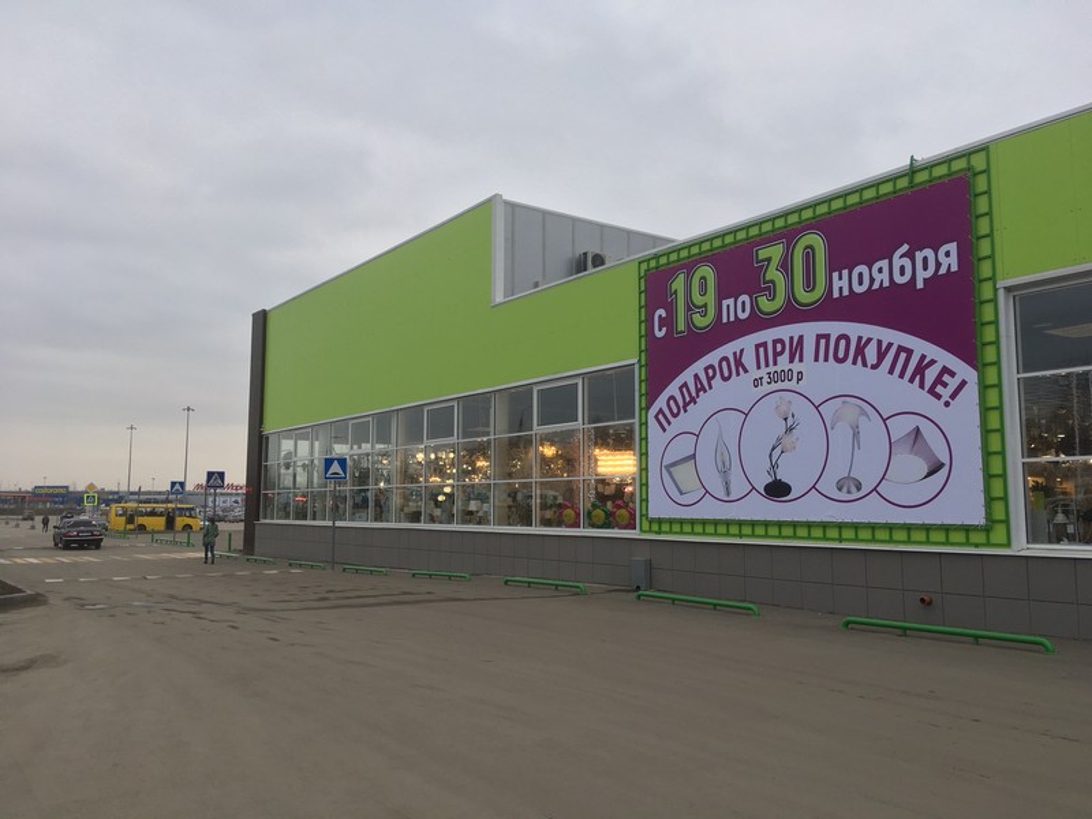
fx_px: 915
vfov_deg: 48.2
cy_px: 410
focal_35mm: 29
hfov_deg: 61.7
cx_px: 546
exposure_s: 1/102
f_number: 2.2
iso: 25
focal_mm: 4.15
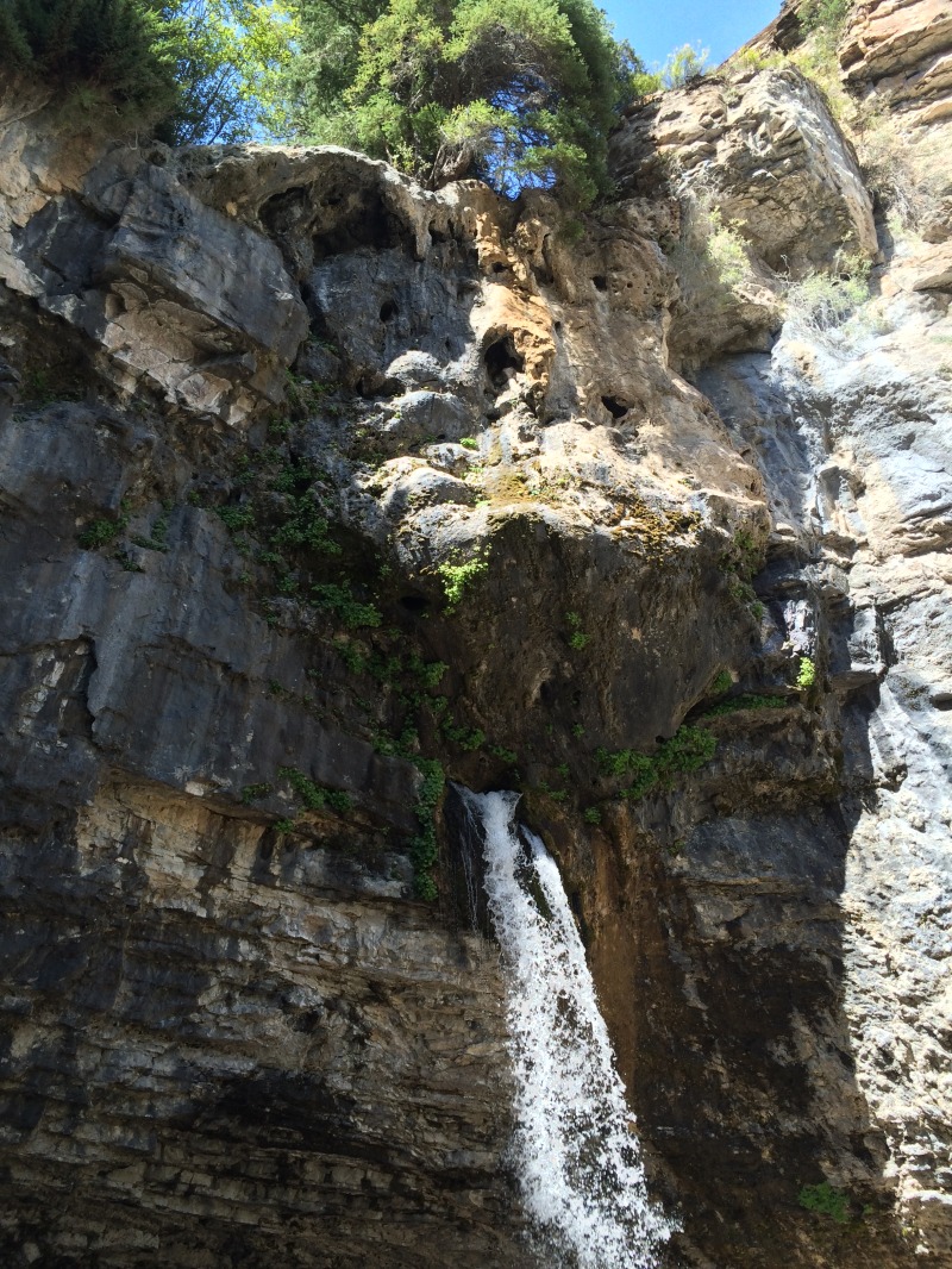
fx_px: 1063
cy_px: 634
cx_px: 476
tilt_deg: +39.9
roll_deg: +6.8
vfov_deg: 61.6
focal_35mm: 29
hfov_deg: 48.2
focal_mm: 4.15
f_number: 2.2
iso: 32
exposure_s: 1/357
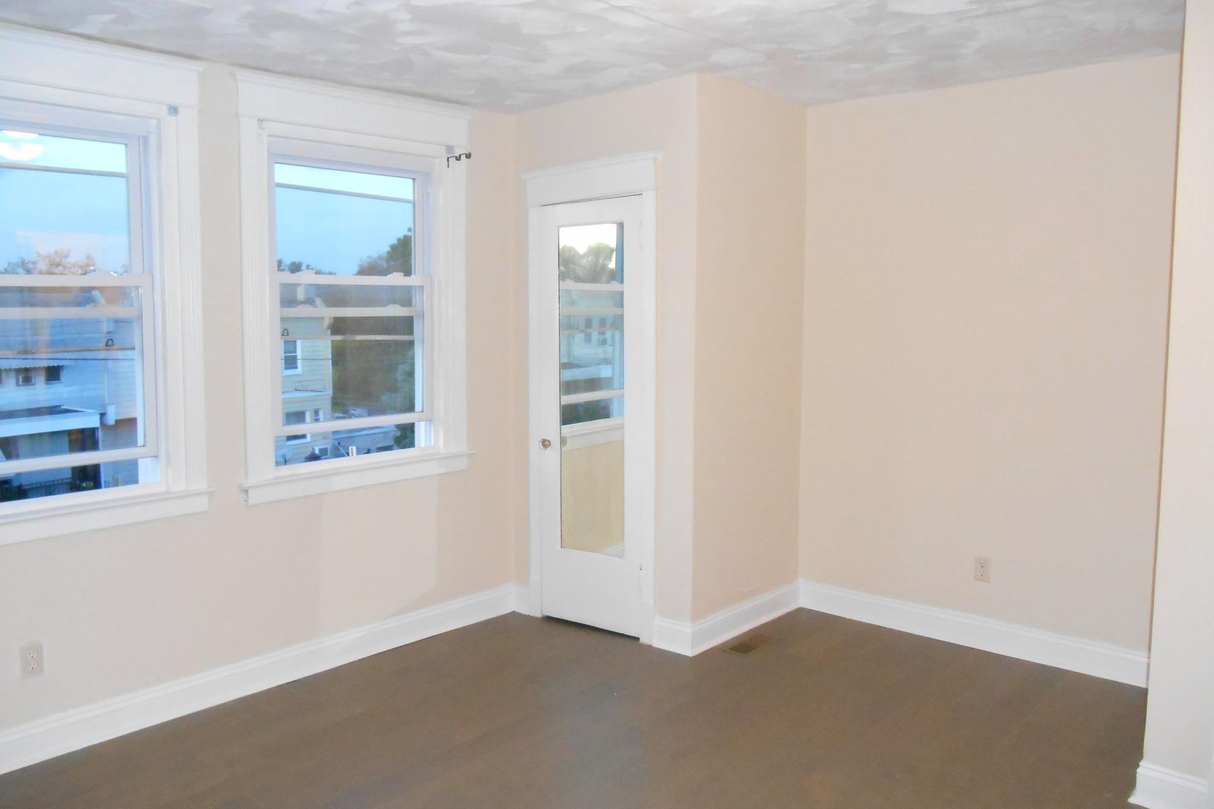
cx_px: 618
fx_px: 944
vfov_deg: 46.4
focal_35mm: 28
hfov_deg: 65.5
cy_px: 390
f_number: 3.4
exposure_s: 1/25
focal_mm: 4.7
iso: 720
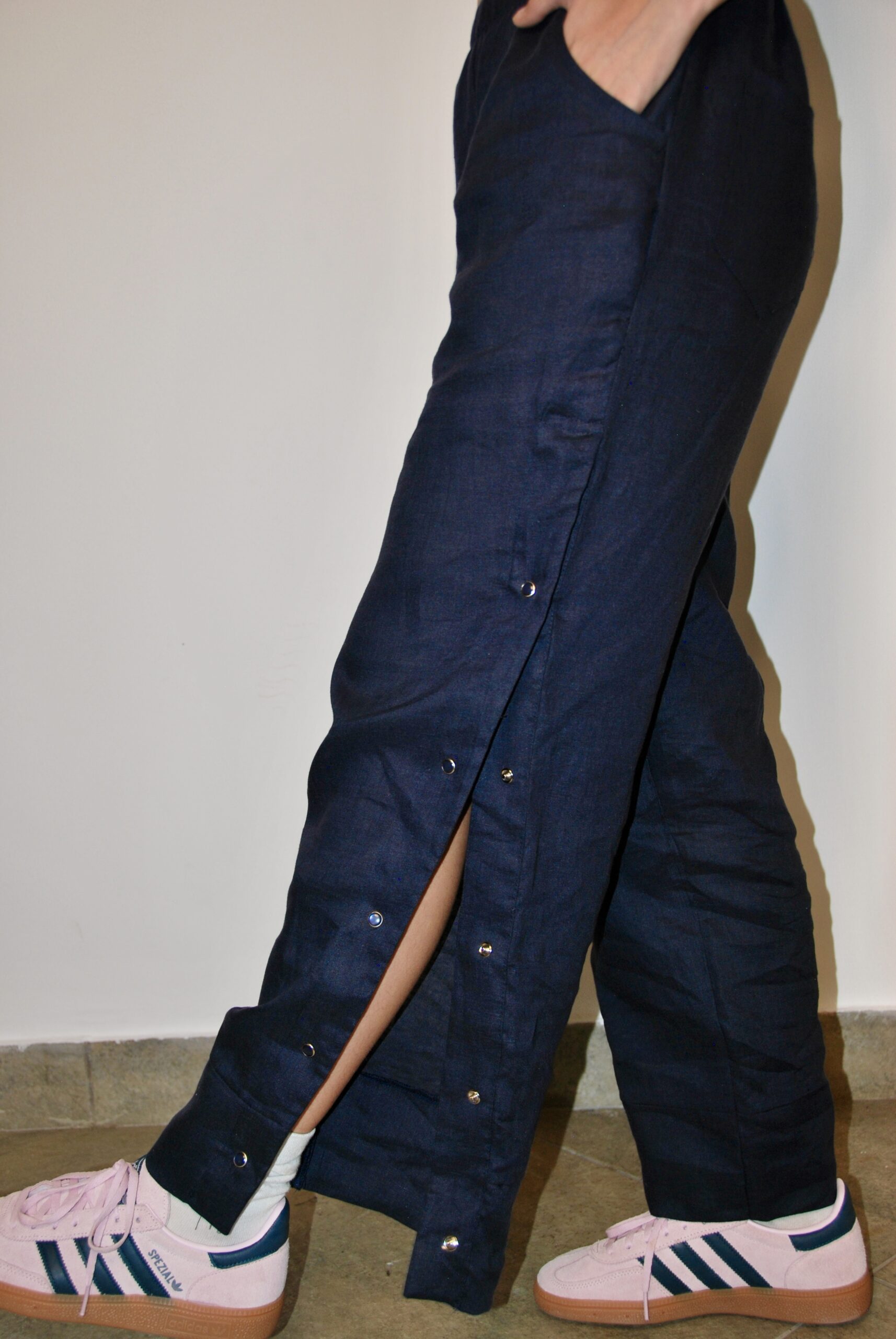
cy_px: 670
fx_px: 1452
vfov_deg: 49.5
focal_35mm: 39
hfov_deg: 34.3
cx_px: 448
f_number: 4
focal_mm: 26
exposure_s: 1/60
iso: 200
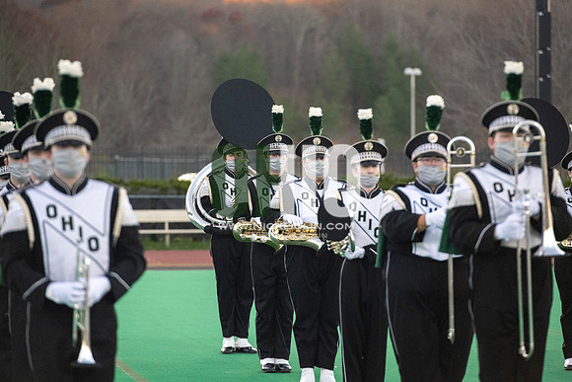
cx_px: 286
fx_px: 3178
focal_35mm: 200
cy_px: 191
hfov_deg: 10.3
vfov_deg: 6.9
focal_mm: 200
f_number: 4.5
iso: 5000
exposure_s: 1/5000
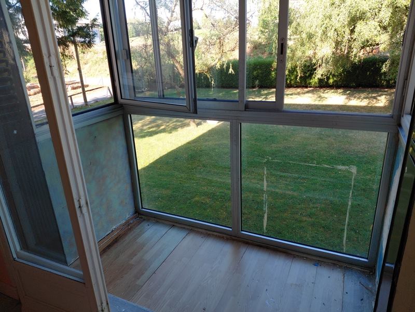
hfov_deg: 69.4
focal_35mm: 25
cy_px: 156
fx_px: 300
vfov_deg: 54.9
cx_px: 208
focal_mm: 4.69
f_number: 1.8
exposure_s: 1/219
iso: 50
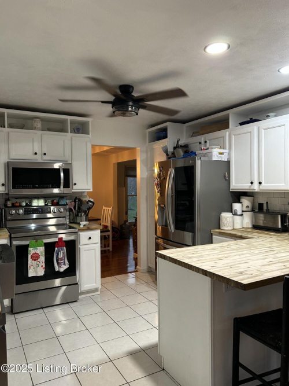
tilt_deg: -1.4
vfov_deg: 67.3
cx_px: 144
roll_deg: +0.0
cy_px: 193
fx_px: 290
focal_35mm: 26
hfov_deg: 53.0
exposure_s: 1/60
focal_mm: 5.7
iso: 160
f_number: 1.5
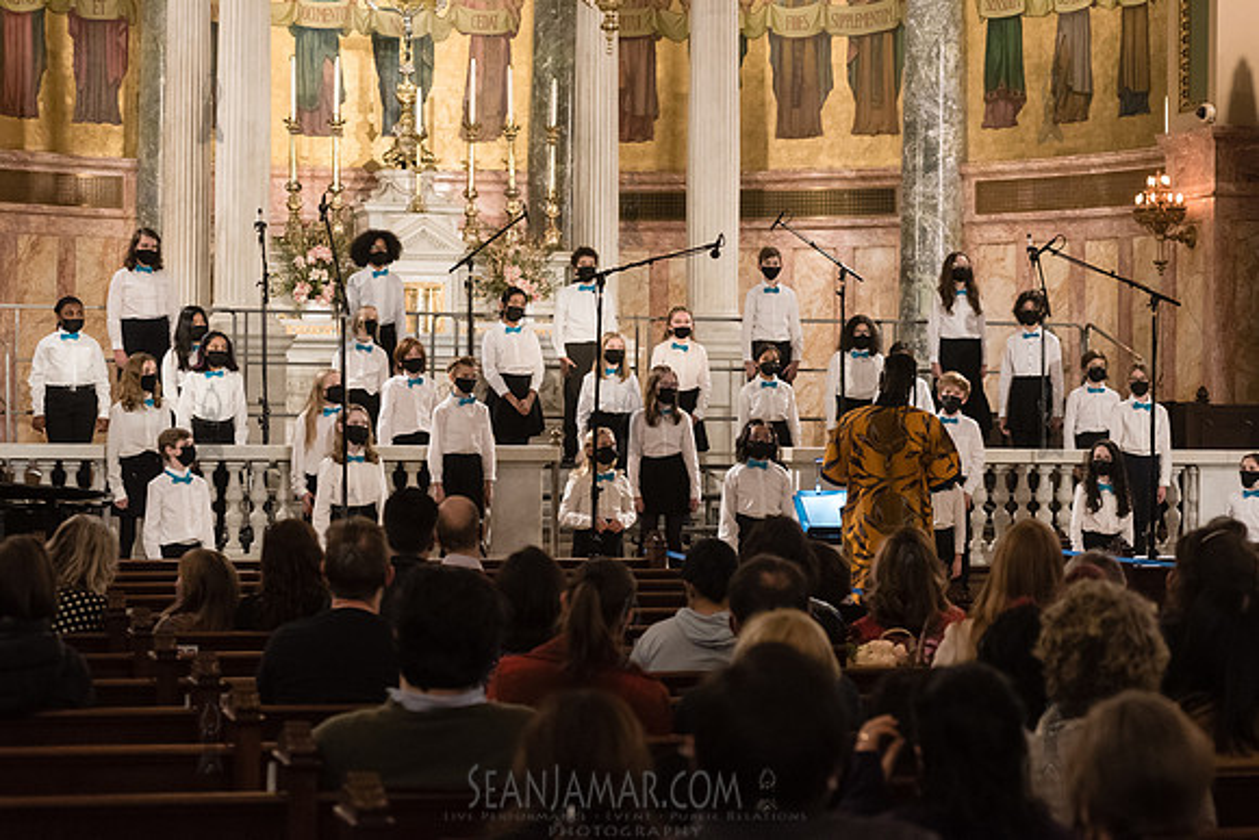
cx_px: 630
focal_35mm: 81
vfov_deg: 16.9
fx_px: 2828
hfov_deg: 25.1
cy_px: 420
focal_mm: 80
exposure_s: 1/125
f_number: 5
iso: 4000
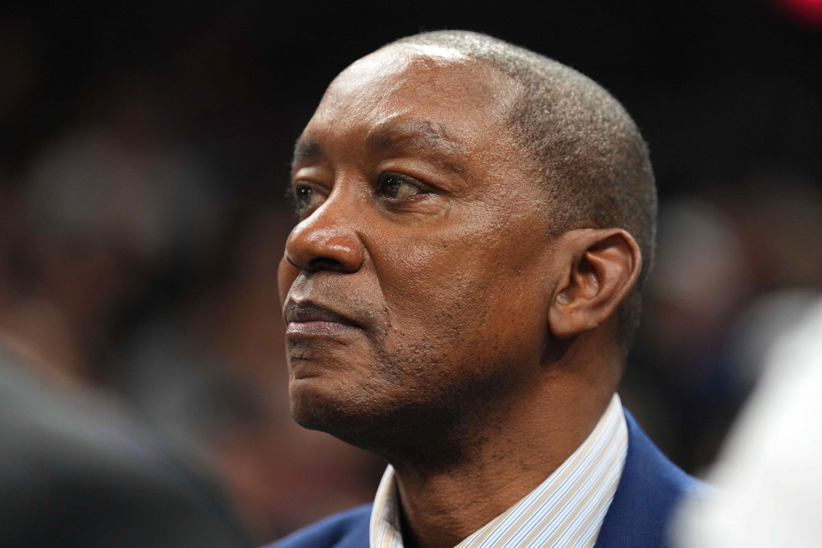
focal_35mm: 200
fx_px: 4566
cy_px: 274
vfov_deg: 6.9
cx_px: 411
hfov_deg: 10.3
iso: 2000
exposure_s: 1/640
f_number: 3.2
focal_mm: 200
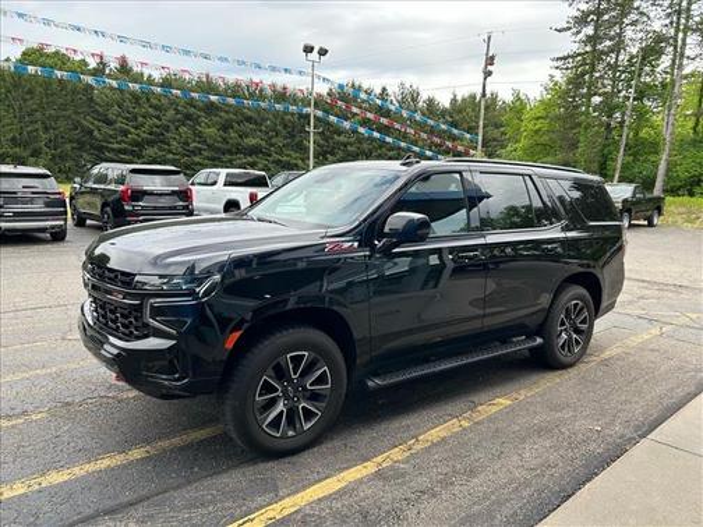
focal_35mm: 26
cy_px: 264
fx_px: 528
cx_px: 352
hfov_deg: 67.3
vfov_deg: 53.1
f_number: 1.5
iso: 50
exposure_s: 1/471
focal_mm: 5.7
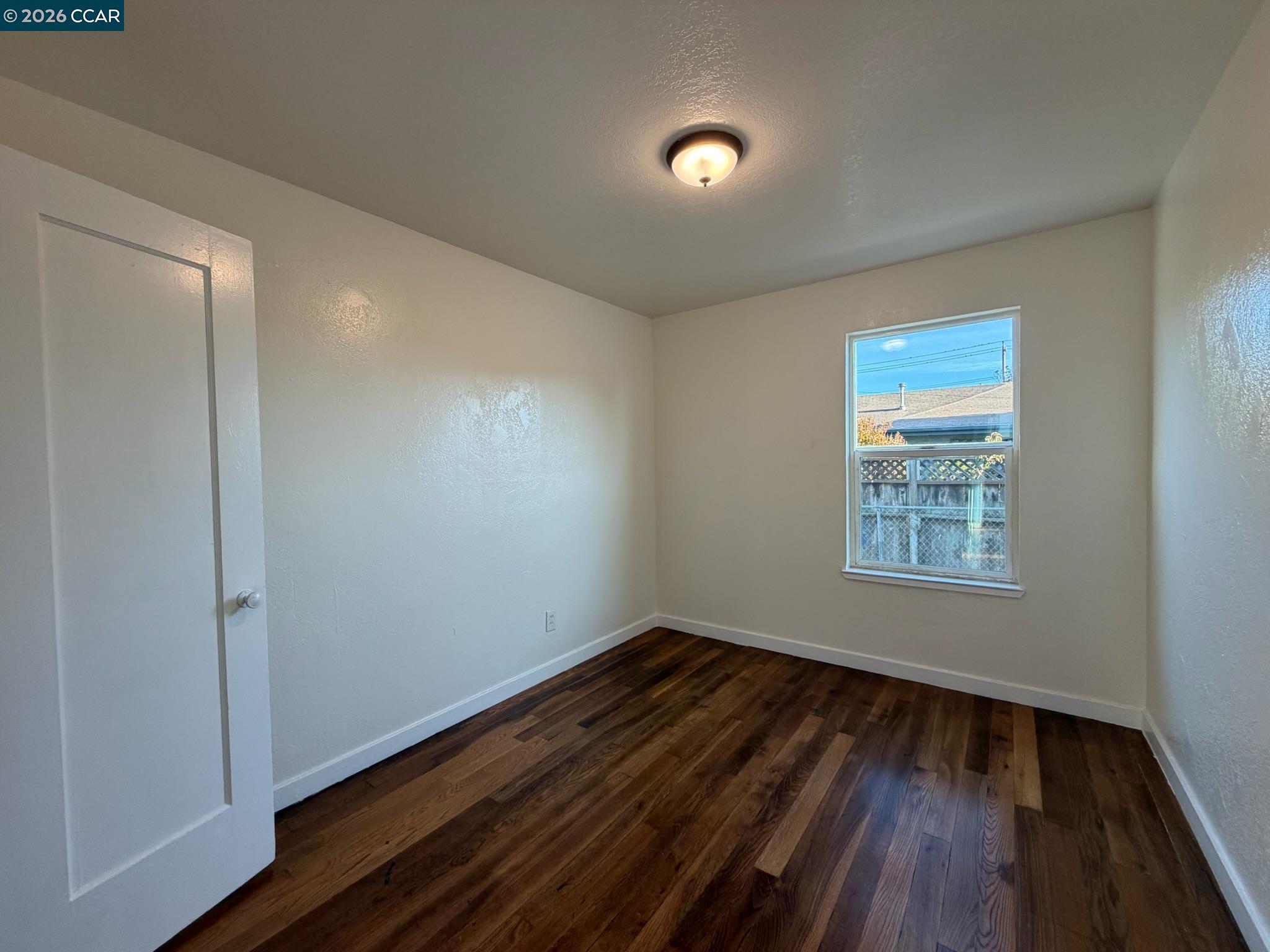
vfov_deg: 85.7
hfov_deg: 102.1
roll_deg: +1.5
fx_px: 514
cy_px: 476
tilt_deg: -2.7
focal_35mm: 14
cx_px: 635
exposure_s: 1/120
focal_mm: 2.22
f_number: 2.2
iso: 160
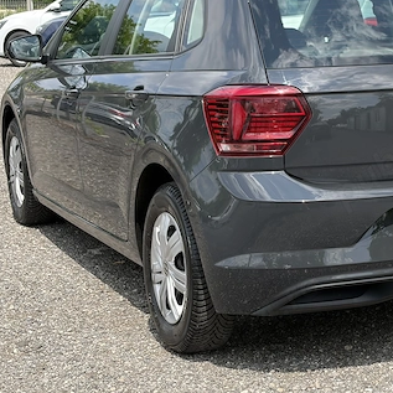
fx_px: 1117
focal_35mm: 87
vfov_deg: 19.9
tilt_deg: -9.2
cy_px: 159
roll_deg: +1.2
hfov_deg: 19.7
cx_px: 327
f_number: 1.6
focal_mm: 5.96
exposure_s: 1/1175
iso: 32
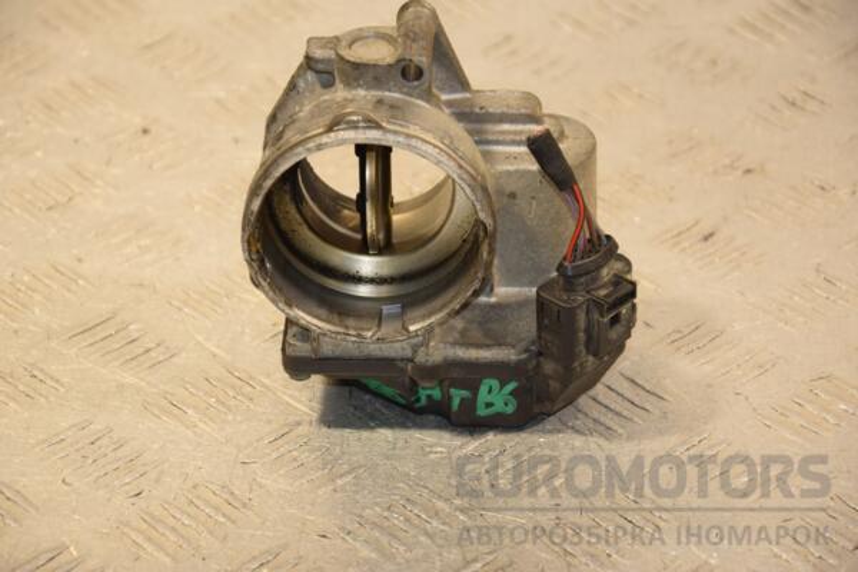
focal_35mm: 158
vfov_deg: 8.7
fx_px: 3753
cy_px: 286
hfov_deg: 13.0
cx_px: 429
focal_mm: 105
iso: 800
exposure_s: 1/200
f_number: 5.6
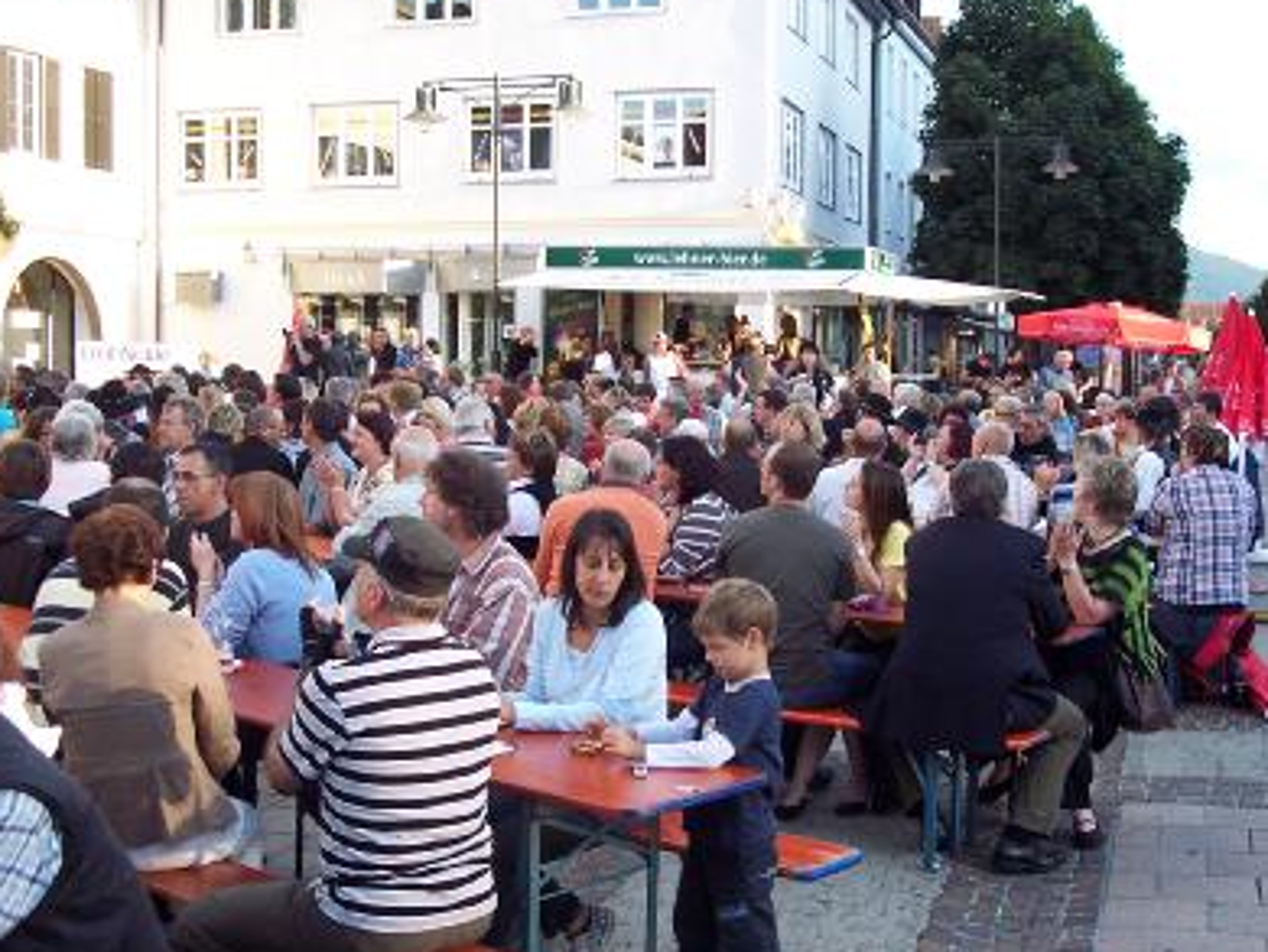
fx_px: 1833
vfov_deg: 29.1
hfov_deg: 38.1
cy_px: 508
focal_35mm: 50
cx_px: 585
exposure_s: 1/90
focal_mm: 8
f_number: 3.4
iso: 100
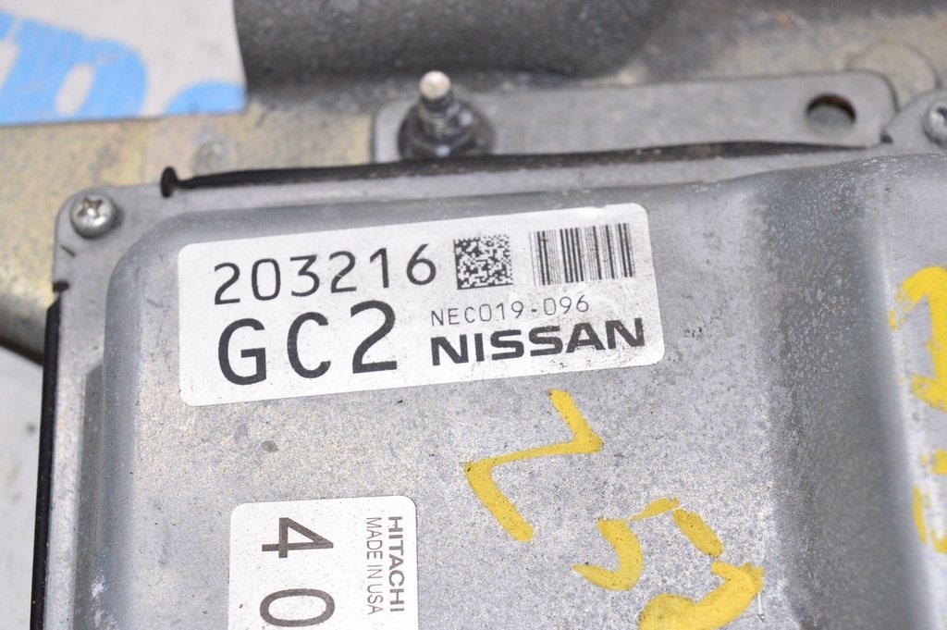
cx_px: 474
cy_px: 315
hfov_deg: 29.3
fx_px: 1814
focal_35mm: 69
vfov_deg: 19.7
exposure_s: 1/160
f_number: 8
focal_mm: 46
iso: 1600
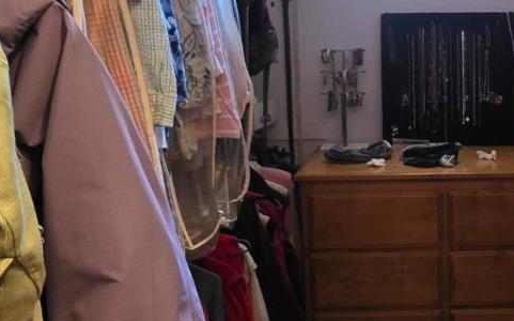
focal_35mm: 43
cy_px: 114
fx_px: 602
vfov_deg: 29.7
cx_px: 440
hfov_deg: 43.2
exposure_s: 1/40
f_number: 1.9
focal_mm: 2.2
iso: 1000
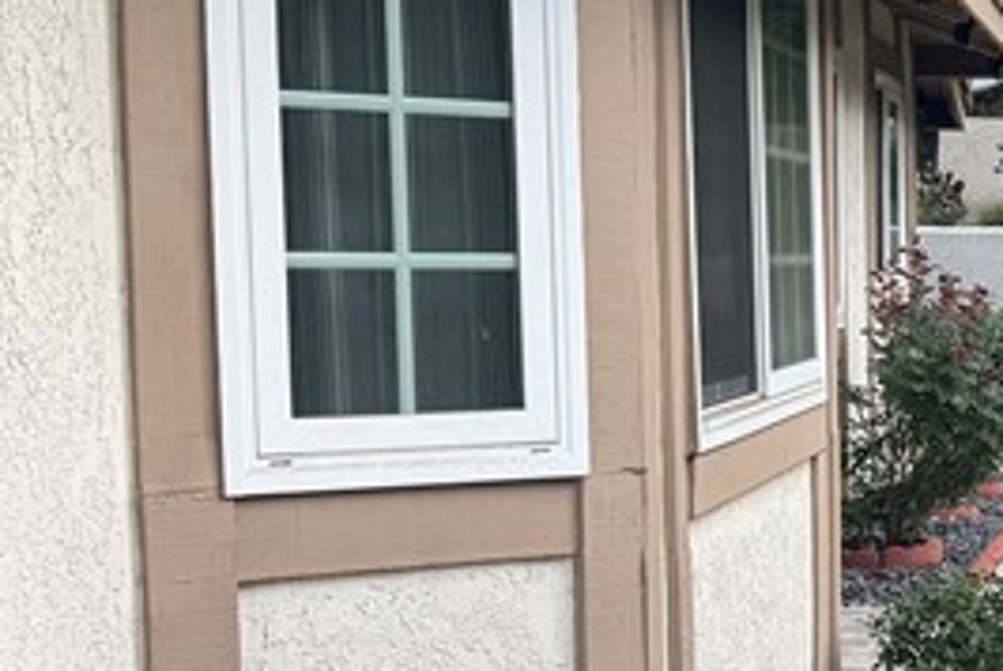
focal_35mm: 96
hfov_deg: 19.7
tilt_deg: -7.3
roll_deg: -0.5
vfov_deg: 14.2
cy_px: 565
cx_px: 1256
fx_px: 2678
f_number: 1.78
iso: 80
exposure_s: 1/1010
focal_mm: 6.76
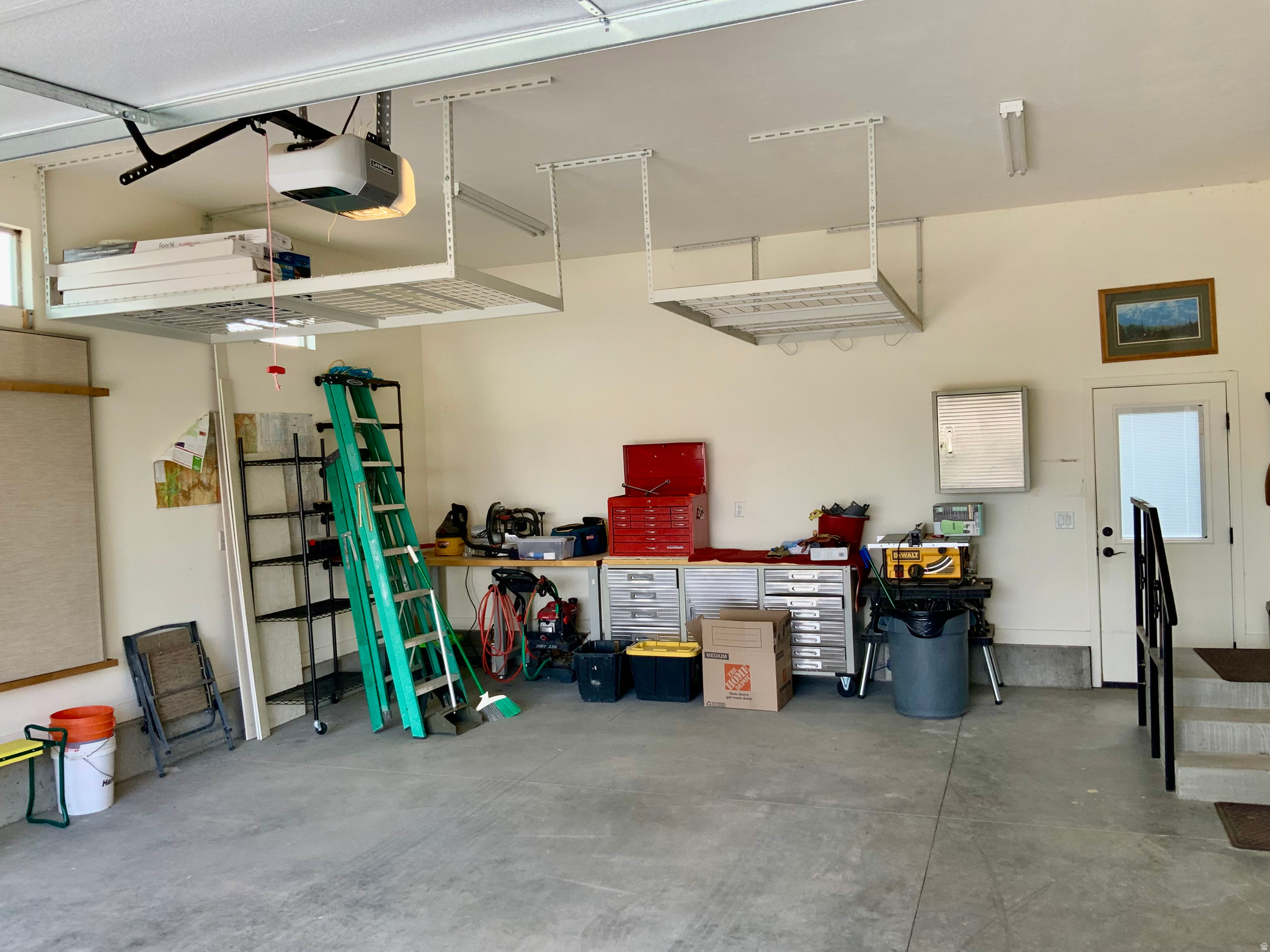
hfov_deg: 61.7
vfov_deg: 48.2
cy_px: 476
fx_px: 1064
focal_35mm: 29
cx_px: 635
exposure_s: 1/122
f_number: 1.8
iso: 40
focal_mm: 3
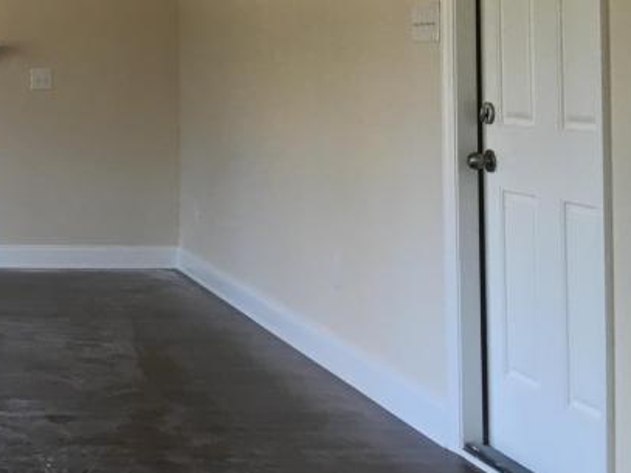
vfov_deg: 19.6
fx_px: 1330
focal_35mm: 73
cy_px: 0
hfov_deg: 24.8
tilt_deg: +4.3
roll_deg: -0.9
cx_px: -67
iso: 32
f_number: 2.2
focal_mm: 4.15
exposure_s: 1/30
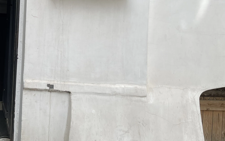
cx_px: -5
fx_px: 362
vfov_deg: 21.4
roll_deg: -4.5
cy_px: 10
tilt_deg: +1.1
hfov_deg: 31.7
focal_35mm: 59
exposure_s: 1/1387
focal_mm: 5.1
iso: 32
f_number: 1.6
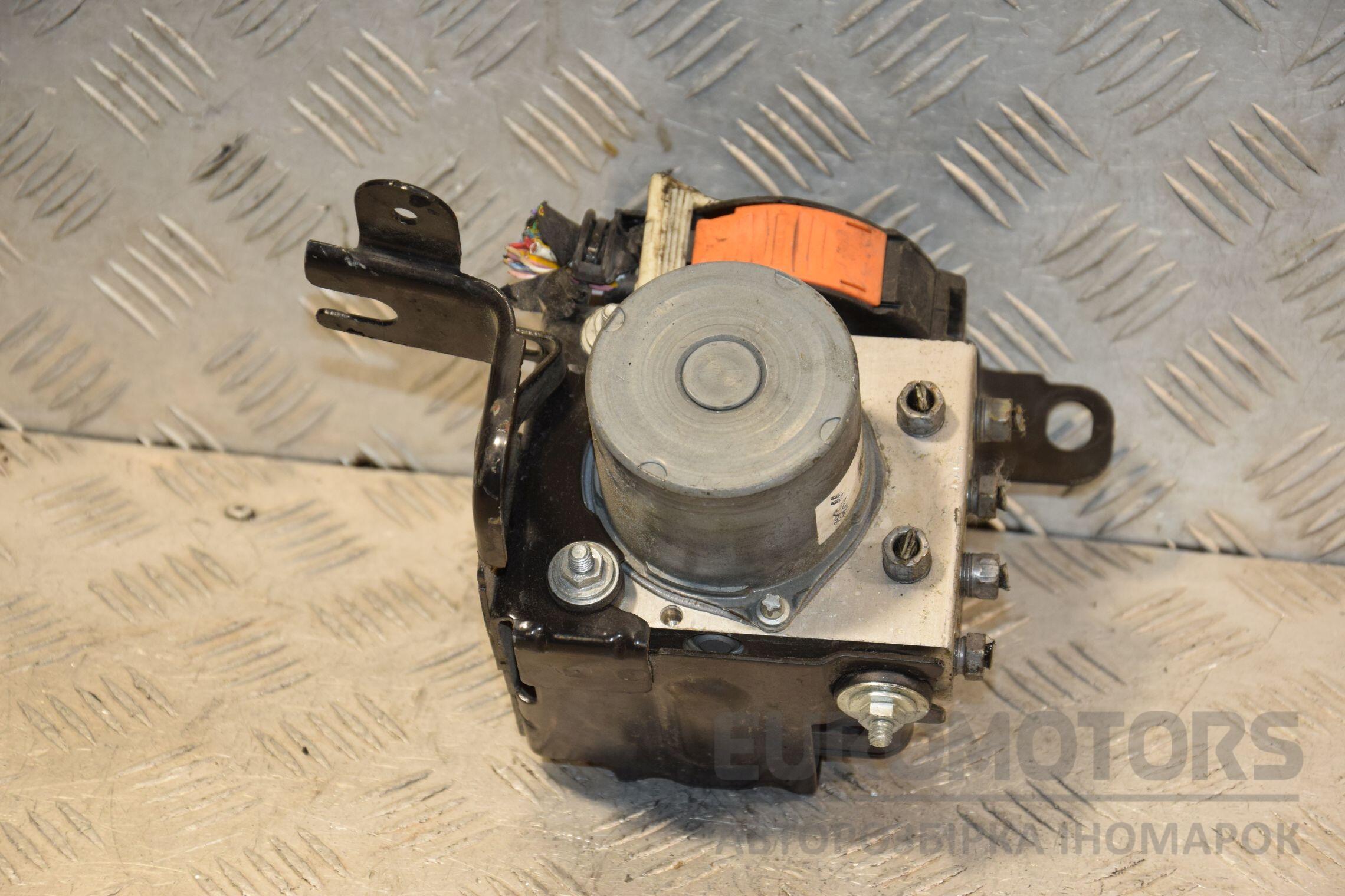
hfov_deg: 18.2
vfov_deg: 12.2
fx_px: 4203
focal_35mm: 112
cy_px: 448
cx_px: 672
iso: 800
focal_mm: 75
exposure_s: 1/200
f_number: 5.6
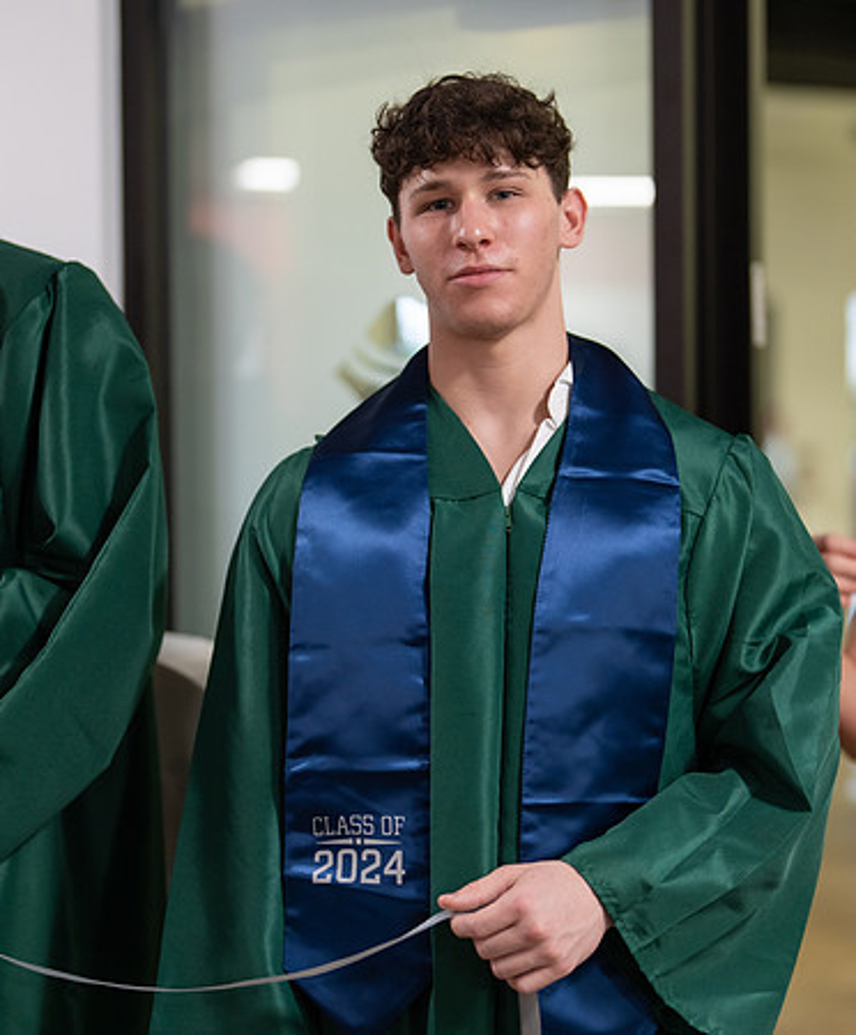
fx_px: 2174
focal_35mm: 70
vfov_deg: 26.8
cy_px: 514
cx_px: 552
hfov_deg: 22.2
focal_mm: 50
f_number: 1.2
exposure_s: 1/320
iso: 500
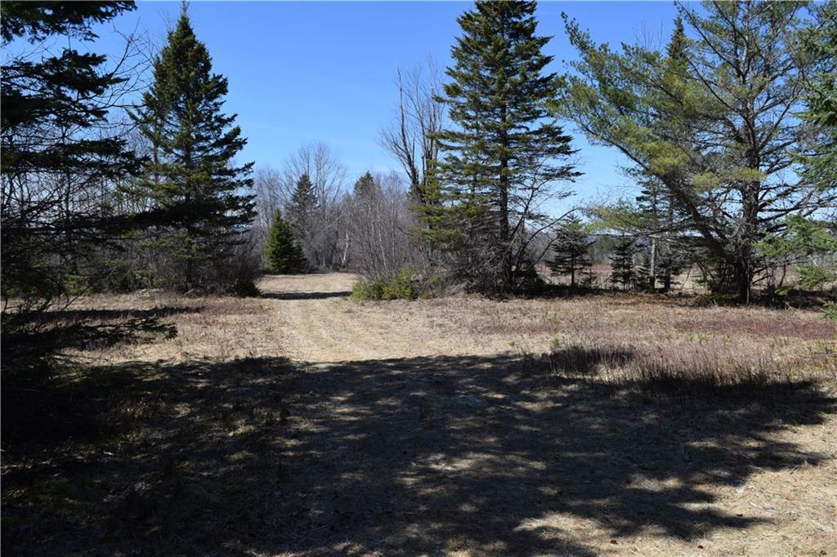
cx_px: 418
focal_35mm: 27
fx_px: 628
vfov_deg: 47.9
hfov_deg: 67.4
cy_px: 278
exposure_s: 1/320
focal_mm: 18
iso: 200
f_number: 9
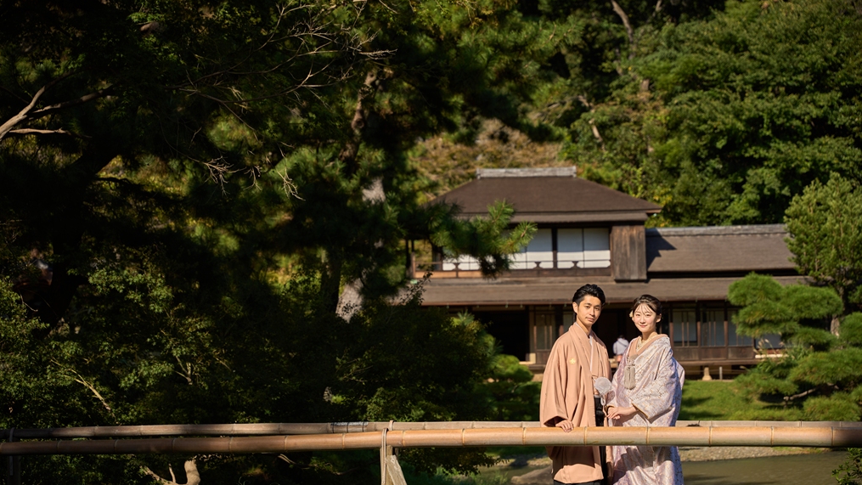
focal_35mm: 74
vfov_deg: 16.3
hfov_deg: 28.6
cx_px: 434
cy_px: 281
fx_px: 1691
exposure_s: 1/3200
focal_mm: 70
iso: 100
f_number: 2.8
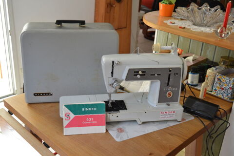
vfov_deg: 34.2
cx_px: 117
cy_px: 78
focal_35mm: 39
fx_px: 253
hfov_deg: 49.6
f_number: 4.2
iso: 400
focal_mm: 26
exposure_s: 1/80
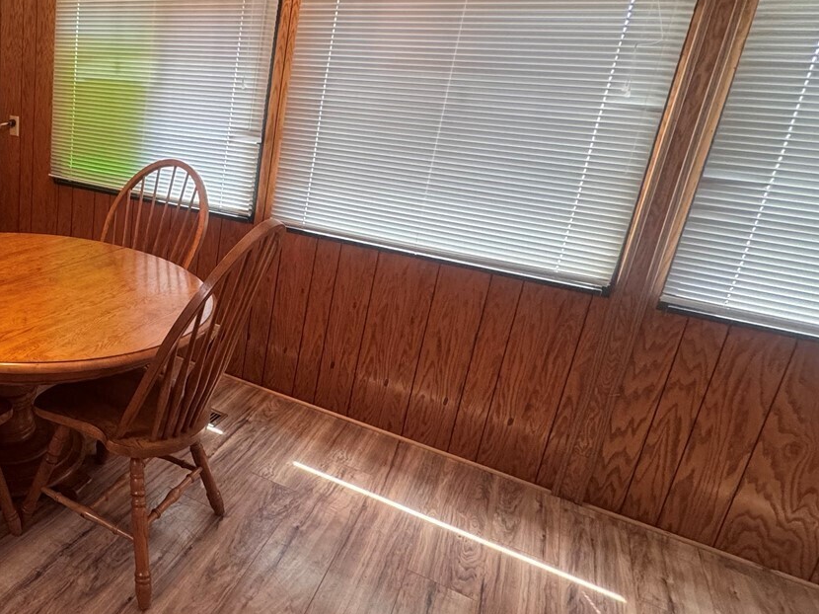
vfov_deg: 51.1
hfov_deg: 57.7
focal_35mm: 27
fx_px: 639
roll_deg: -3.2
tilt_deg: -16.4
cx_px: 110
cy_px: 253
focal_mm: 2.22
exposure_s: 1/120
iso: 320
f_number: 2.2
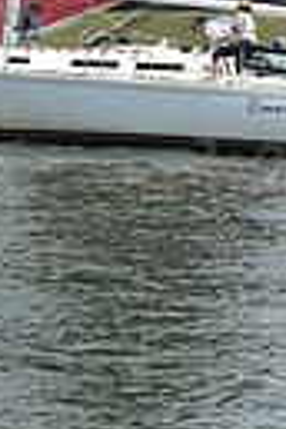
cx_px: -18
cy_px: 7
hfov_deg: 4.4
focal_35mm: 315
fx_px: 3753
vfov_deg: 6.5
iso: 320
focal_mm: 70
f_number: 10
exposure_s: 1/1000
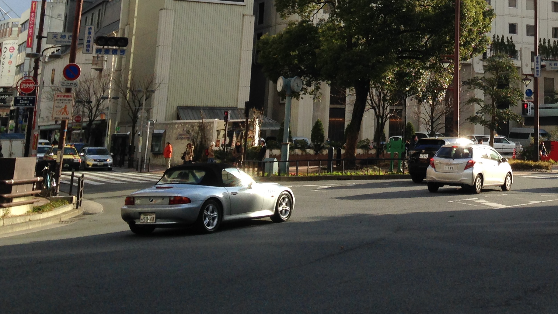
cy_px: -46
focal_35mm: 64
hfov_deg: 31.8
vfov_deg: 18.0
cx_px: 462
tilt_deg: +12.6
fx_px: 947
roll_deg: -1.6
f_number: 2.4
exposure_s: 1/834
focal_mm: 4.12
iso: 50
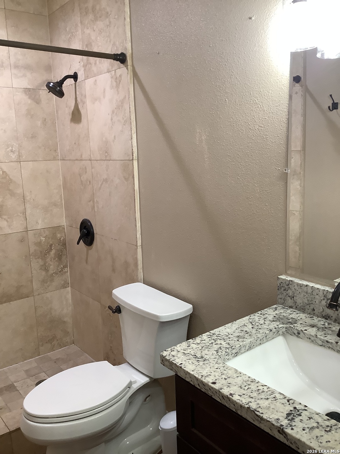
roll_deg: +1.6
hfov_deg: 45.4
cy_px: 227
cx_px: 170
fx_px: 406
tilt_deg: -10.4
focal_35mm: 31
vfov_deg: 58.4
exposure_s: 1/60
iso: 125
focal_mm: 3.3
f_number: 2.4
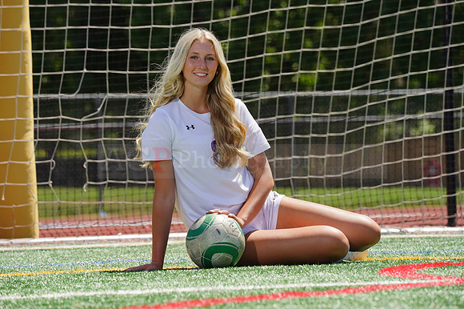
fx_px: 4328
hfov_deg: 6.1
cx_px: 232
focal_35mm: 336
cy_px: 154
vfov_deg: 4.1
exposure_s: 1/250
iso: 200
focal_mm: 336
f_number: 13
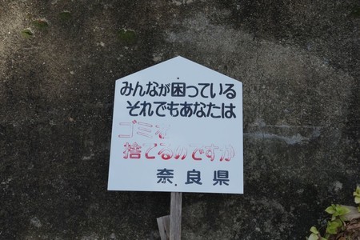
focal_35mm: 57
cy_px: 120
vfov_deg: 23.8
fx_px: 570
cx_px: 180
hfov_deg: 35.1
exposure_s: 1/400
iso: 125
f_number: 5.6
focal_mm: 21.08
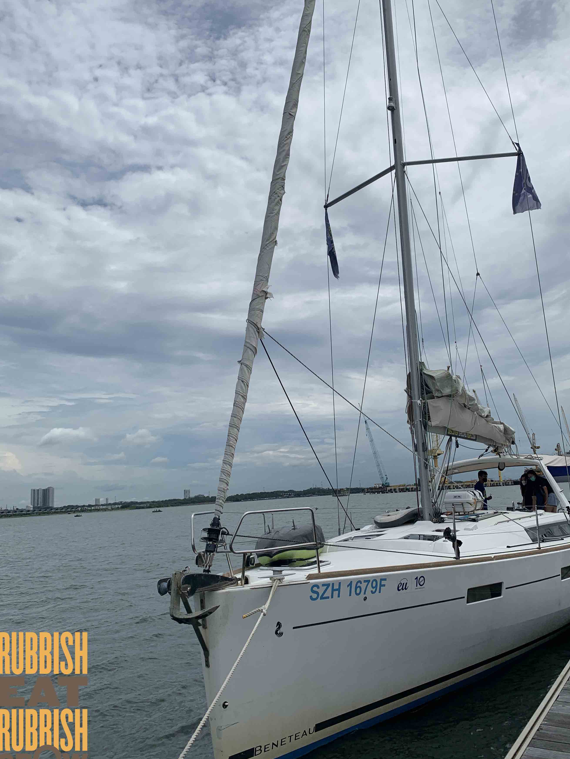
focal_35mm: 30
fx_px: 659
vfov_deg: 59.9
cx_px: 308
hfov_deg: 46.8
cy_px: 358
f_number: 1.8
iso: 25
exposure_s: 1/8000
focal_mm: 4.25
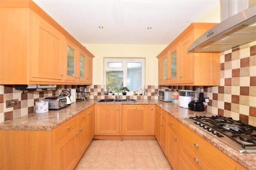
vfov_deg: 77.3
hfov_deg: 100.4
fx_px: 107
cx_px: 128
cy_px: 85
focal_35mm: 15
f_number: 7.1
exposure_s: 1/125
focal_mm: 10
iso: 400
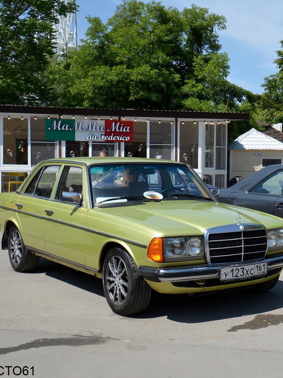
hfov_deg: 29.1
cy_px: 188
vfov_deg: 39.7
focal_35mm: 48
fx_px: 523
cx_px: 252
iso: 100
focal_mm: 22
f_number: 8
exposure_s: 1/250
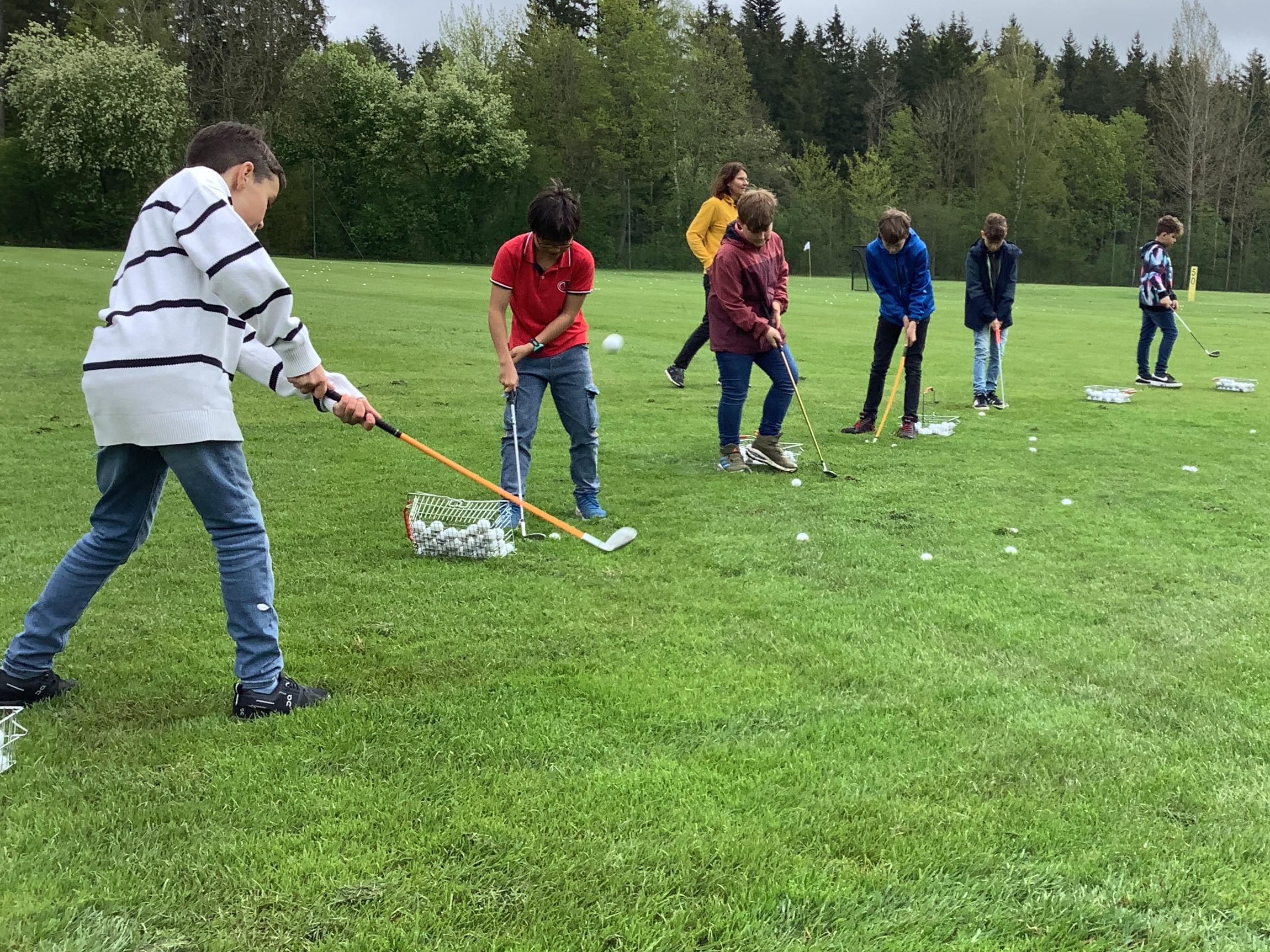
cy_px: 451
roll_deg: -0.9
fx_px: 1614
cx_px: 854
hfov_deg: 42.3
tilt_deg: -9.6
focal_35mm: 44
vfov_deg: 32.9
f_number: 2.4
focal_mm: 3.3
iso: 25
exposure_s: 1/433
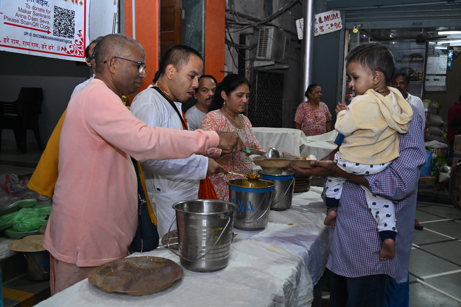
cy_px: 154
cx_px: 230
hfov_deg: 55.1
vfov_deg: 38.4
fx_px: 442
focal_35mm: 34
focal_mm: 34.5
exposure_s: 1/200
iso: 1250
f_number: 4.8
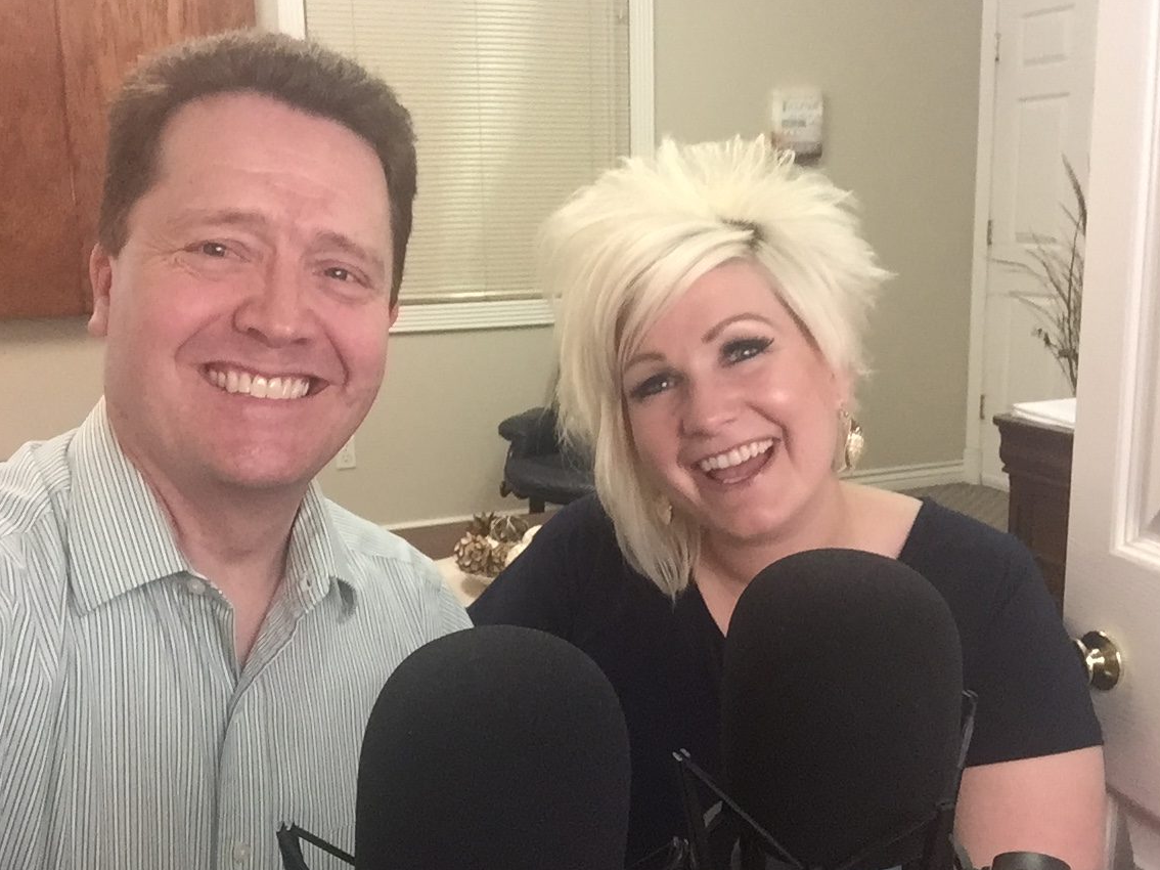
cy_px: 436
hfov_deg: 52.6
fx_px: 1173
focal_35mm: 35
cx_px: 569
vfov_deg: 40.7
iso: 125
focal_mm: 2.65
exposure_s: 1/30
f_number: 2.2
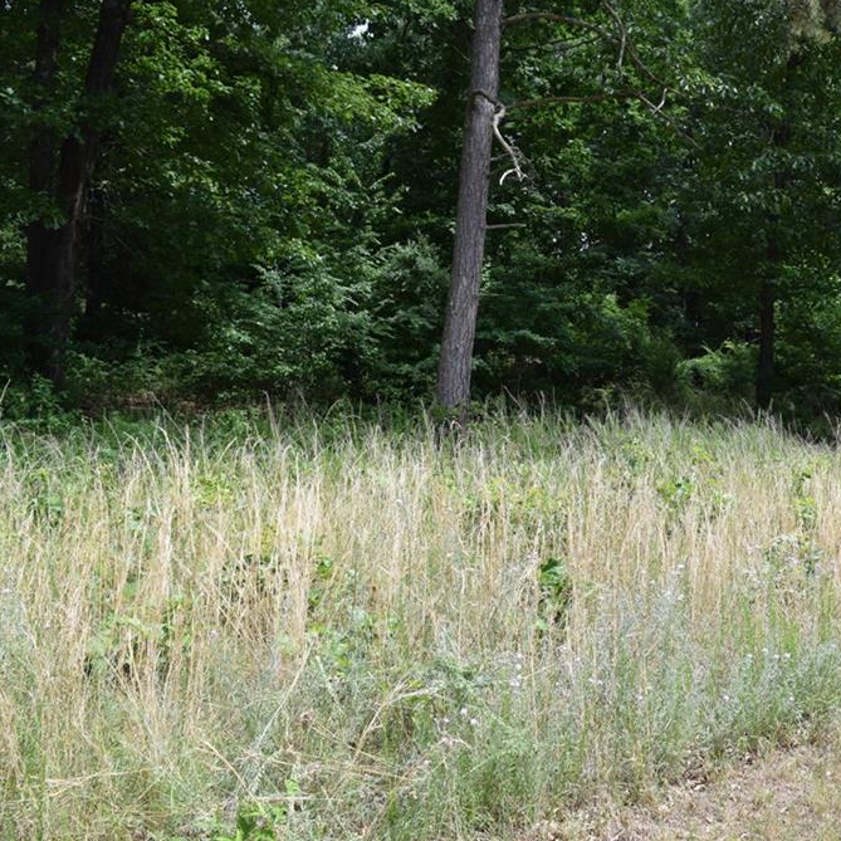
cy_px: 415
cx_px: 634
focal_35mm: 39
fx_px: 1072
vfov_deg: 42.8
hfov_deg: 41.5
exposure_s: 1/250
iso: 220
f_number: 8
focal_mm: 20
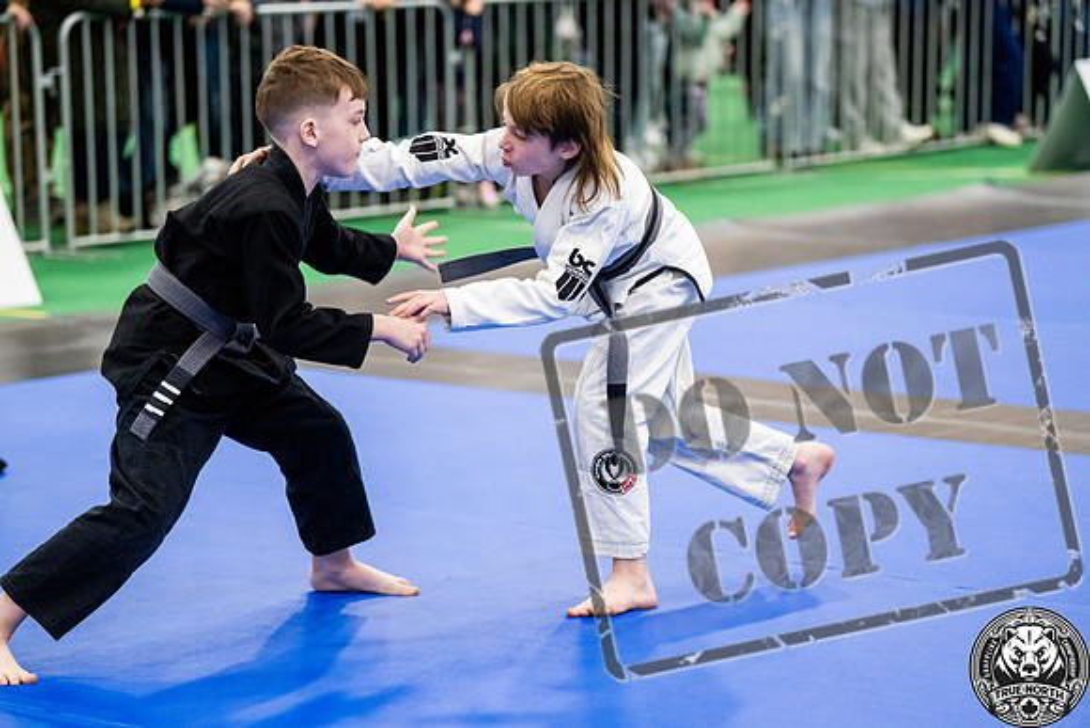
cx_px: 545
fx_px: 3452
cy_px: 364
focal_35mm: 114
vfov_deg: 12.0
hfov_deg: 17.9
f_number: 2.8
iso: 5000
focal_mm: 114
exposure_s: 1/640
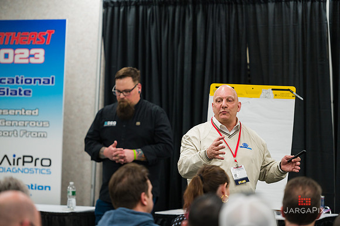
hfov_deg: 12.1
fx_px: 1605
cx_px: 170
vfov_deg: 8.1
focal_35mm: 170
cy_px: 113
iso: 1600
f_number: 3.2
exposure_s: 1/500
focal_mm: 170
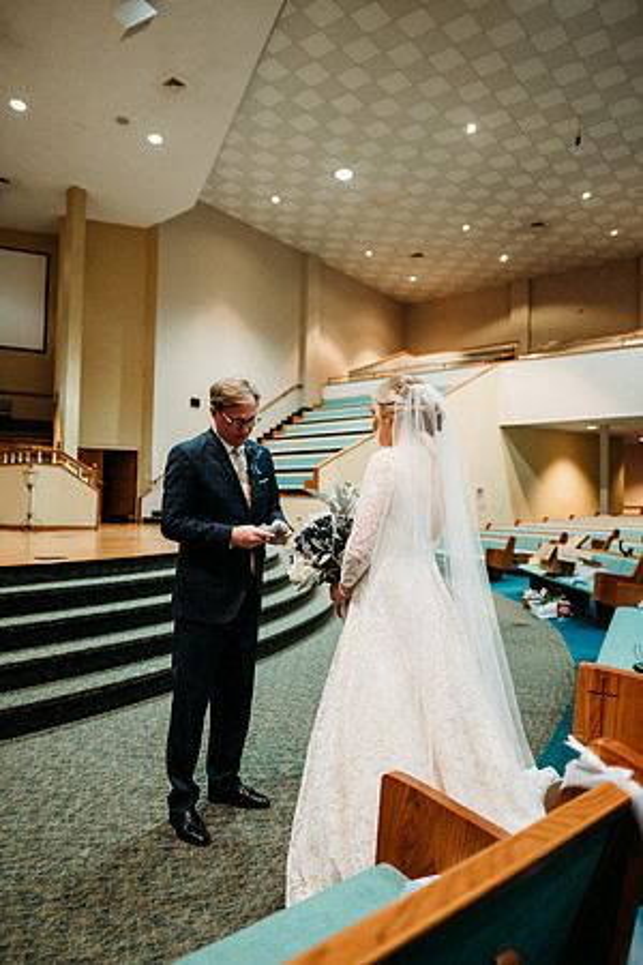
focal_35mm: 24
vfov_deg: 73.7
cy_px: 482
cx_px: 322
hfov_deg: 53.1
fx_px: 643
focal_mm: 24
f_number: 1.8
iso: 2000
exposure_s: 1/125
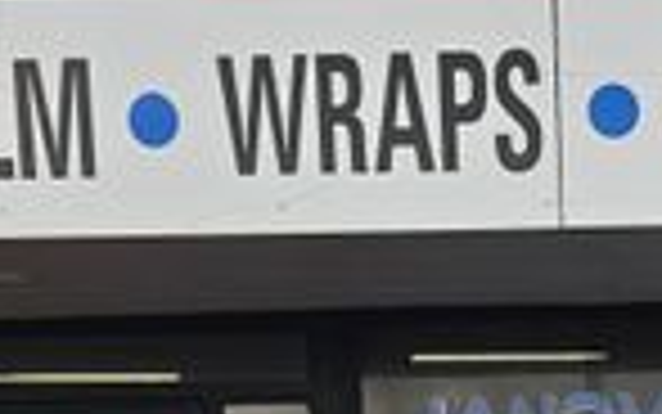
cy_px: 968
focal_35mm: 106
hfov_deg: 19.0
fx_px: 1913
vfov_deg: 10.7
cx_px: 703
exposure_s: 1/180
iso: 25
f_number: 1.7
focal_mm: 6.3
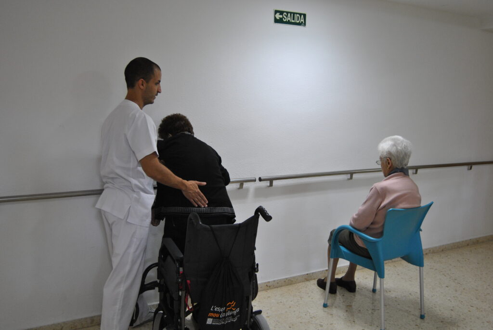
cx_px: 246
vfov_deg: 38.4
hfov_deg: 55.1
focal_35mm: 34
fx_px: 473
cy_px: 165
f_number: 3.8
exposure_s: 1/30
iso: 400
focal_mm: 23
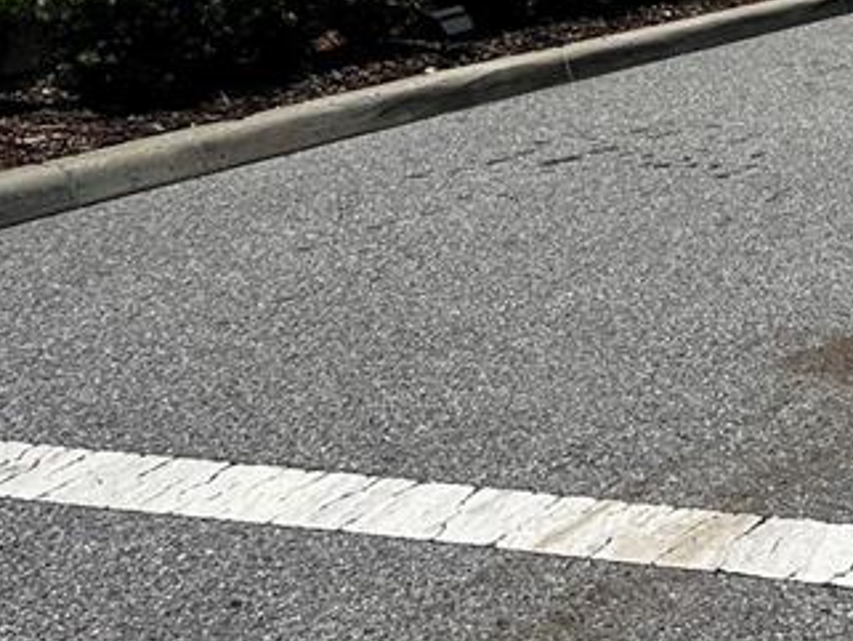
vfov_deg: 16.6
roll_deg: +1.8
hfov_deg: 21.9
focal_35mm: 83
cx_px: 999
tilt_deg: +0.1
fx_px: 2046
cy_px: -229
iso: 50
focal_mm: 5.7
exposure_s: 1/8696
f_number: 1.5
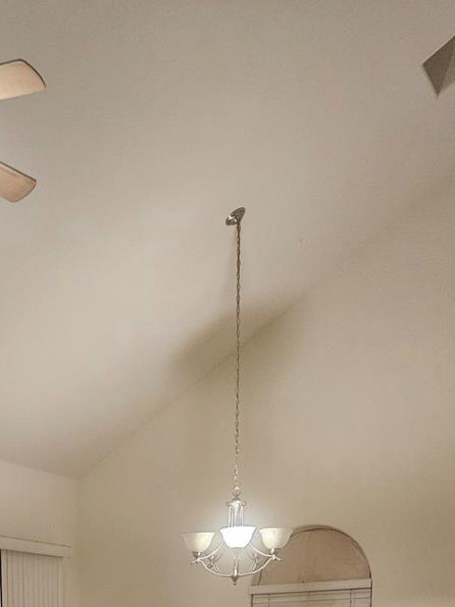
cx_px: -47
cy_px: 760
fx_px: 1017
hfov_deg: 23.6
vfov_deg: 28.2
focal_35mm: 58
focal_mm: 5.4
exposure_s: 1/60
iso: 640
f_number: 1.8
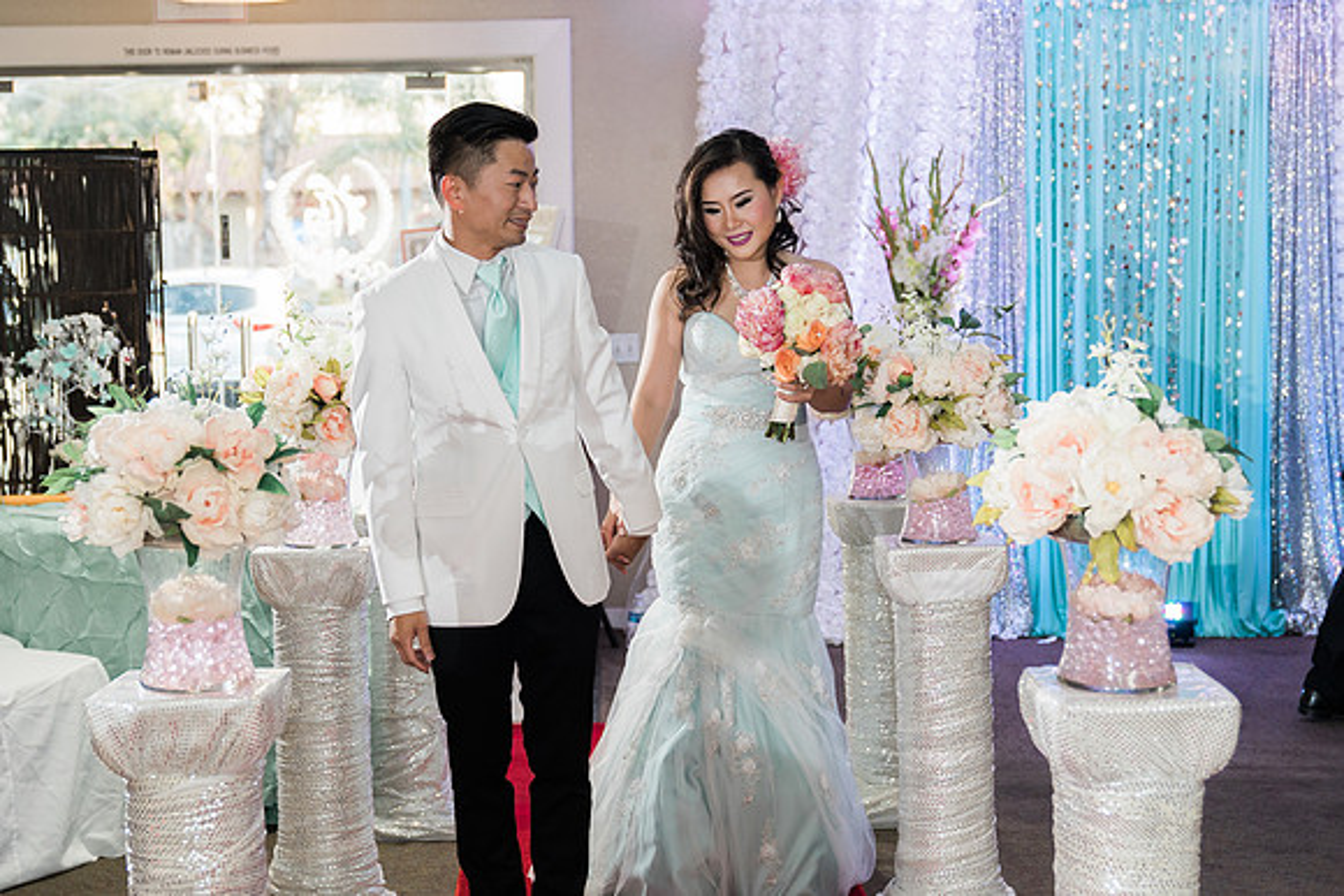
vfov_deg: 22.2
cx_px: 616
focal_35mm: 61
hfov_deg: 32.8
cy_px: 502
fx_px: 2284
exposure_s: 1/160
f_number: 2.8
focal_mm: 40
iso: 1000
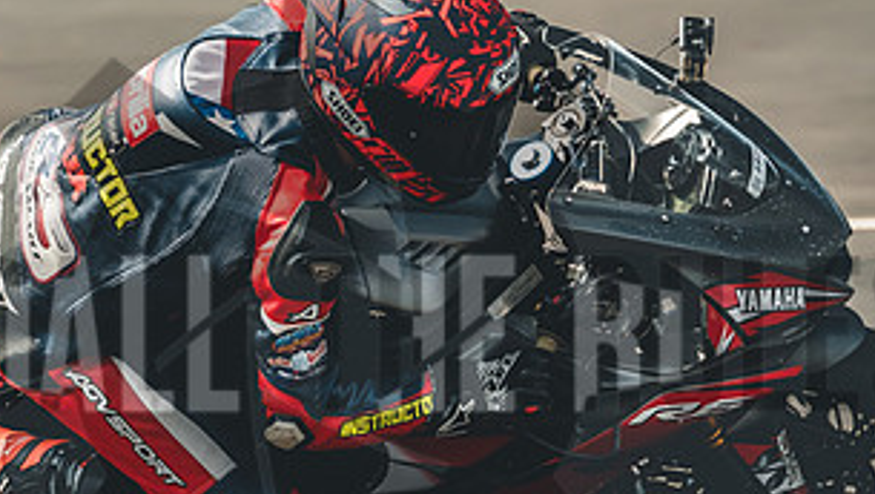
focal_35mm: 568
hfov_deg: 3.8
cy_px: 337
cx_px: 330
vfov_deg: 2.1
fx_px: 13187
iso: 500
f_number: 5
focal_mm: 189.7
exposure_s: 1/1600
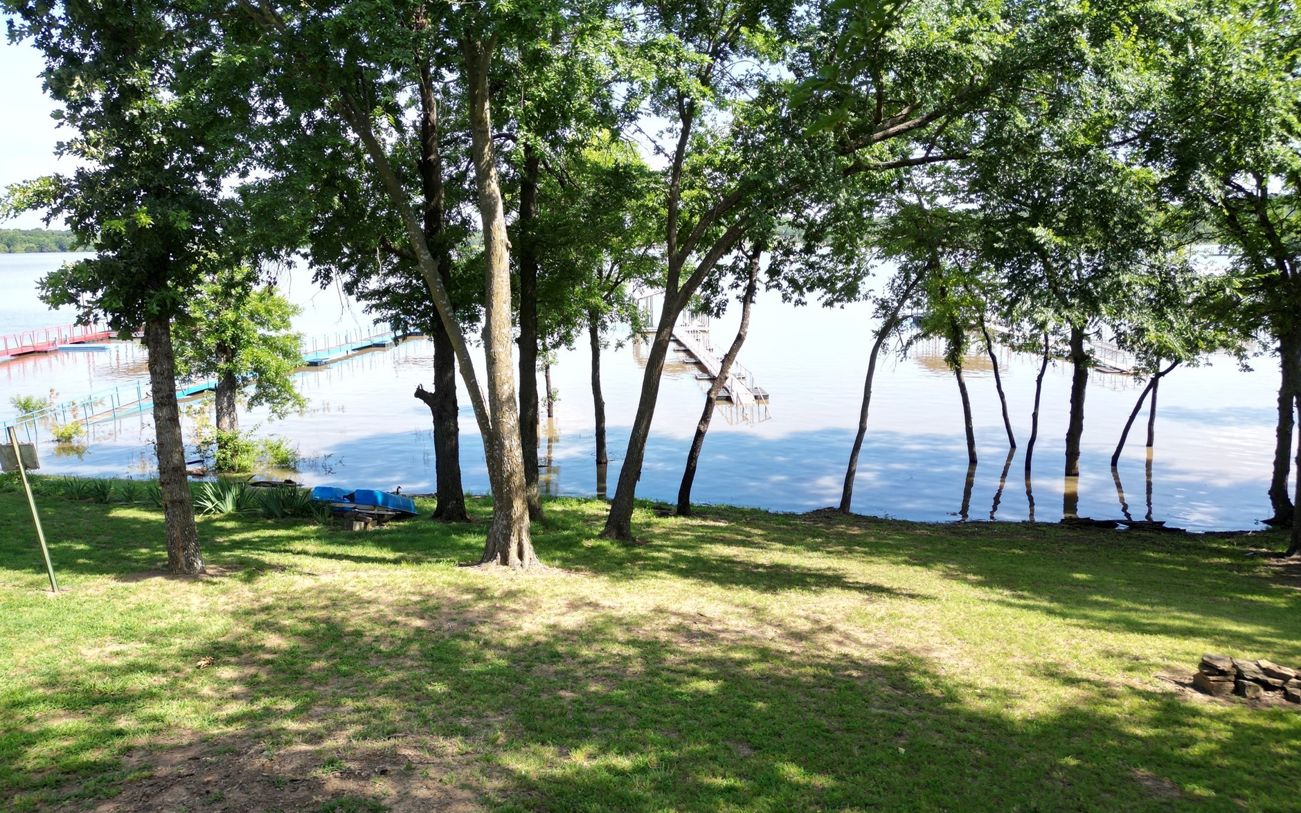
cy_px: 359
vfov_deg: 47.5
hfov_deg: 70.4
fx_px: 922
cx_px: 643
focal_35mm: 26
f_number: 1.7
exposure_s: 1/800
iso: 100
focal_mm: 6.72
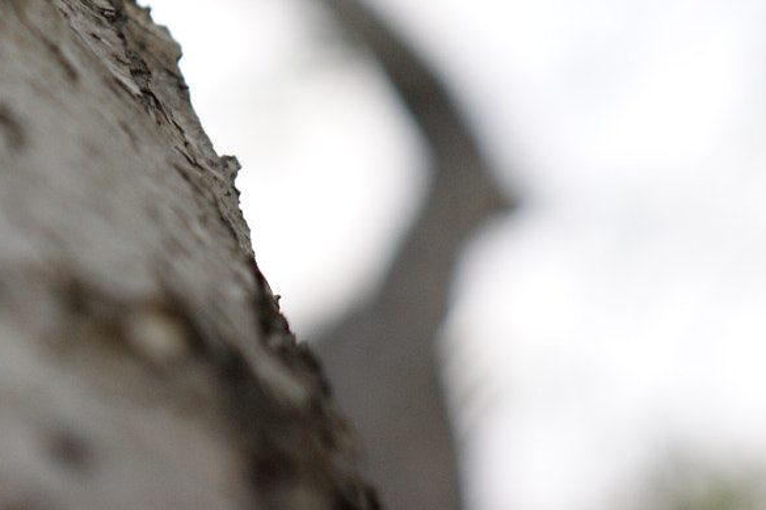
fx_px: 5594
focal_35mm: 263
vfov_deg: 5.2
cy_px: -335
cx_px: -328
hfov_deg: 7.7
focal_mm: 50
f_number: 3.2
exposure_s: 1/80
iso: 200
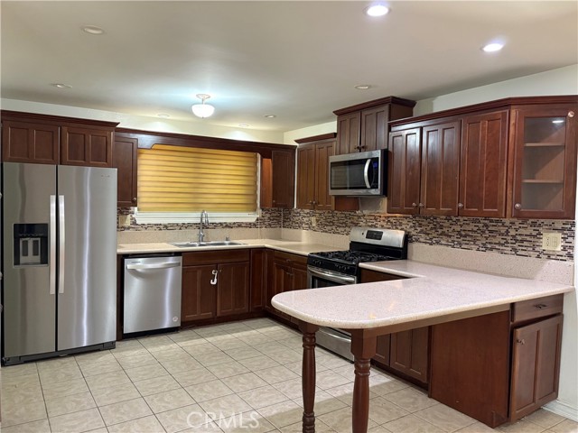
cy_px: 216
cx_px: 289
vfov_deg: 53.1
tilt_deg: -1.9
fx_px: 434
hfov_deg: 67.3
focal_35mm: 26
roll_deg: -0.4
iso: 200
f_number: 1.6
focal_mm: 5.96
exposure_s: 1/60
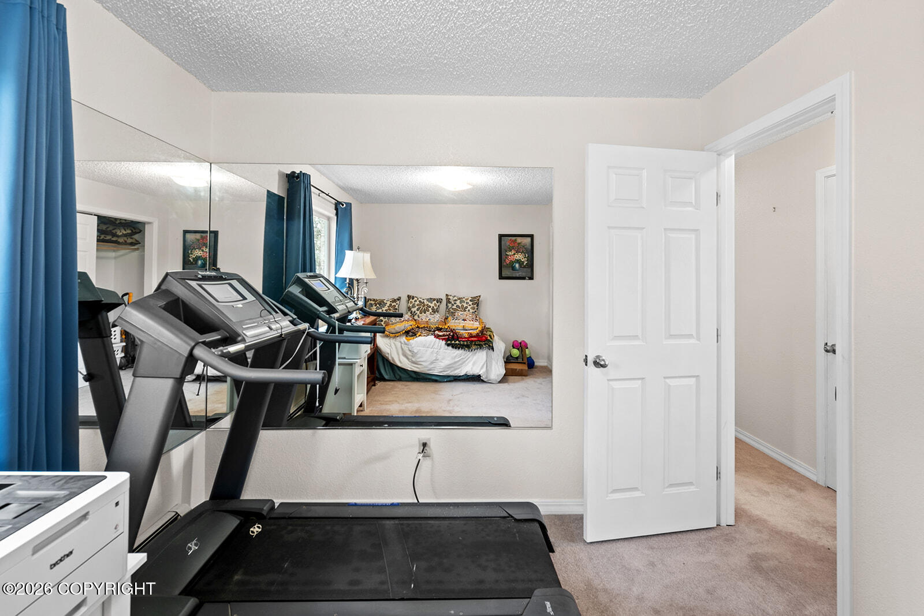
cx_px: 462
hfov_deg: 96.7
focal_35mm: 16
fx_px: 411
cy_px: 308
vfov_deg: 73.8
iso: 200
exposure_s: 1.6
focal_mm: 16
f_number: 9
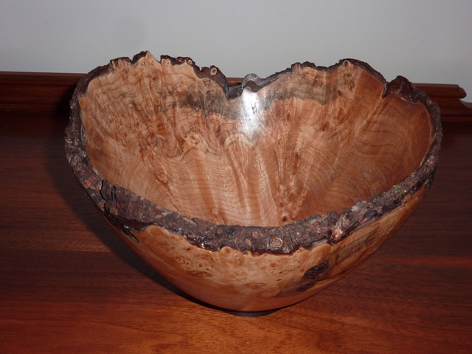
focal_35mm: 48
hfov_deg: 39.7
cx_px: 236
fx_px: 654
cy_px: 177
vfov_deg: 30.3
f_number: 3.8
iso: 100
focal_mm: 7.9
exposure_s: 1/60
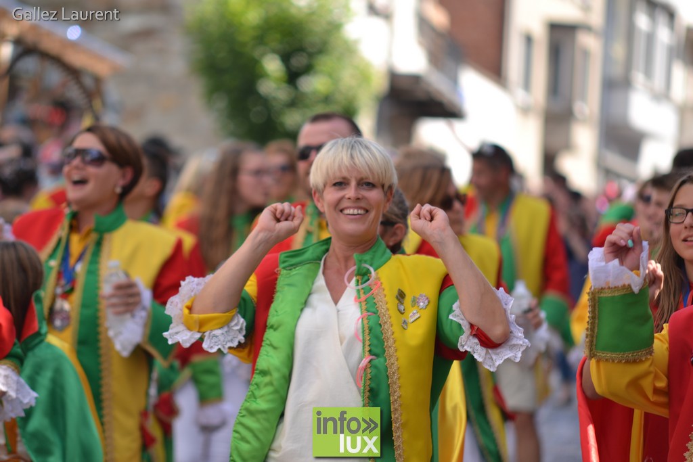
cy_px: 231
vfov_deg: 6.1
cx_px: 346
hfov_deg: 9.1
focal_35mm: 225
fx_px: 4332
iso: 100
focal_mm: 150
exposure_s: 1/400
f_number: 3.2
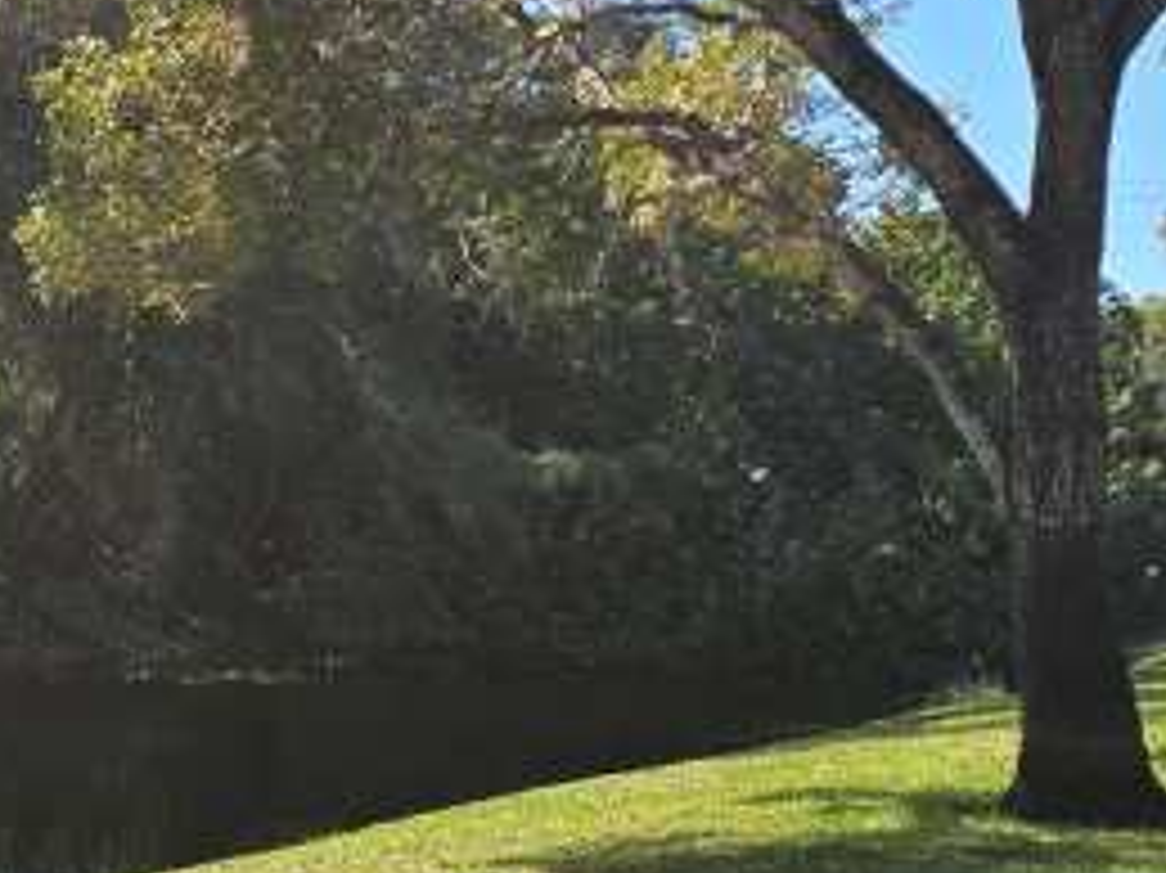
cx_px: 162
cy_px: 630
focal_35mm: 71
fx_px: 2390
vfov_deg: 20.6
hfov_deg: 26.7
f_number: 1.7
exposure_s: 1/423
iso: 12
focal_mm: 6.3
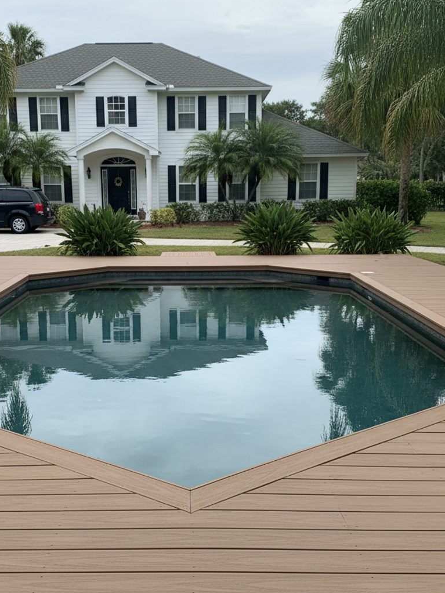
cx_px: 191
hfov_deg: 51.2
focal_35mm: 27
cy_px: 327
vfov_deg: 65.1
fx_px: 463
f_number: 1.8
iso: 477
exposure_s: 1/707
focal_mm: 6.4
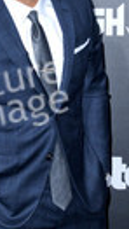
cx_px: 31
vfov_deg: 18.4
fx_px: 697
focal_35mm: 115
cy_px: 191
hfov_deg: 10.5
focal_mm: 36
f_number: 5.6
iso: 500
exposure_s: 1/320
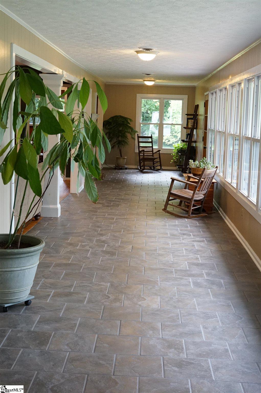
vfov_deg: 39.6
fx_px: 545
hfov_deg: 26.9
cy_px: 196
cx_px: 130
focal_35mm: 50
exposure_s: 1/125
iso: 4000
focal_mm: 50
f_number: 6.3
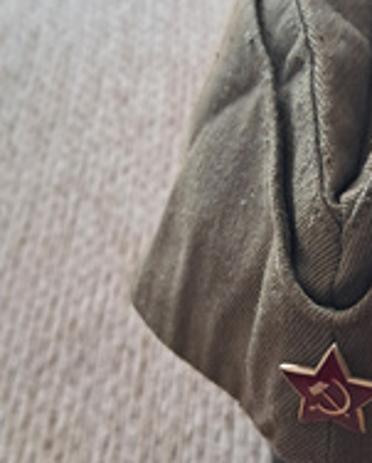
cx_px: 383
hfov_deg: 21.1
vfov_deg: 26.9
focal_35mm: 70
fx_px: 961
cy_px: 308
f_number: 1.8
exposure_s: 1/25
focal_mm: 4
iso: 200
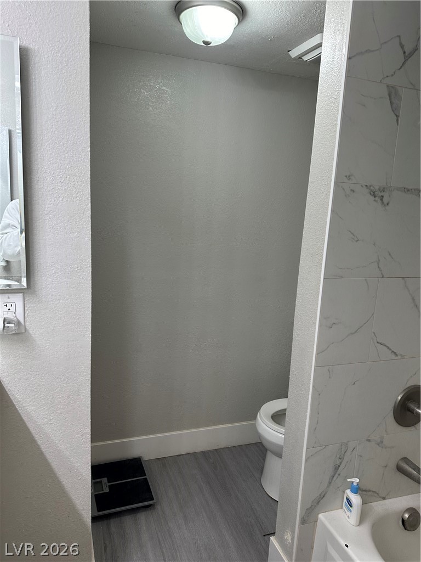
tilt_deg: -11.5
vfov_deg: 71.6
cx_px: 210
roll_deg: -3.6
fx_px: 389
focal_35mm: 24
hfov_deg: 56.8
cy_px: 281
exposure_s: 1/120
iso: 160
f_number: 1.78
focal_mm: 6.86
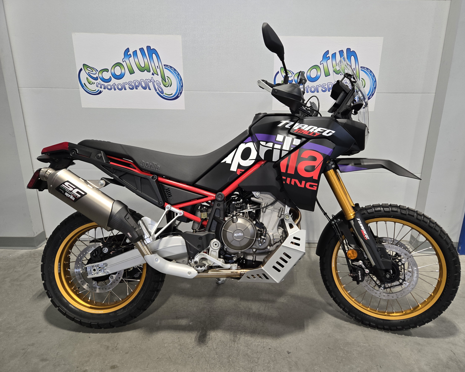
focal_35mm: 24
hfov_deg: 70.2
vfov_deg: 58.8
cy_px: 186
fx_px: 330
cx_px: 245
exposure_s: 1/120
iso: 200
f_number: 1.8
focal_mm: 5.4
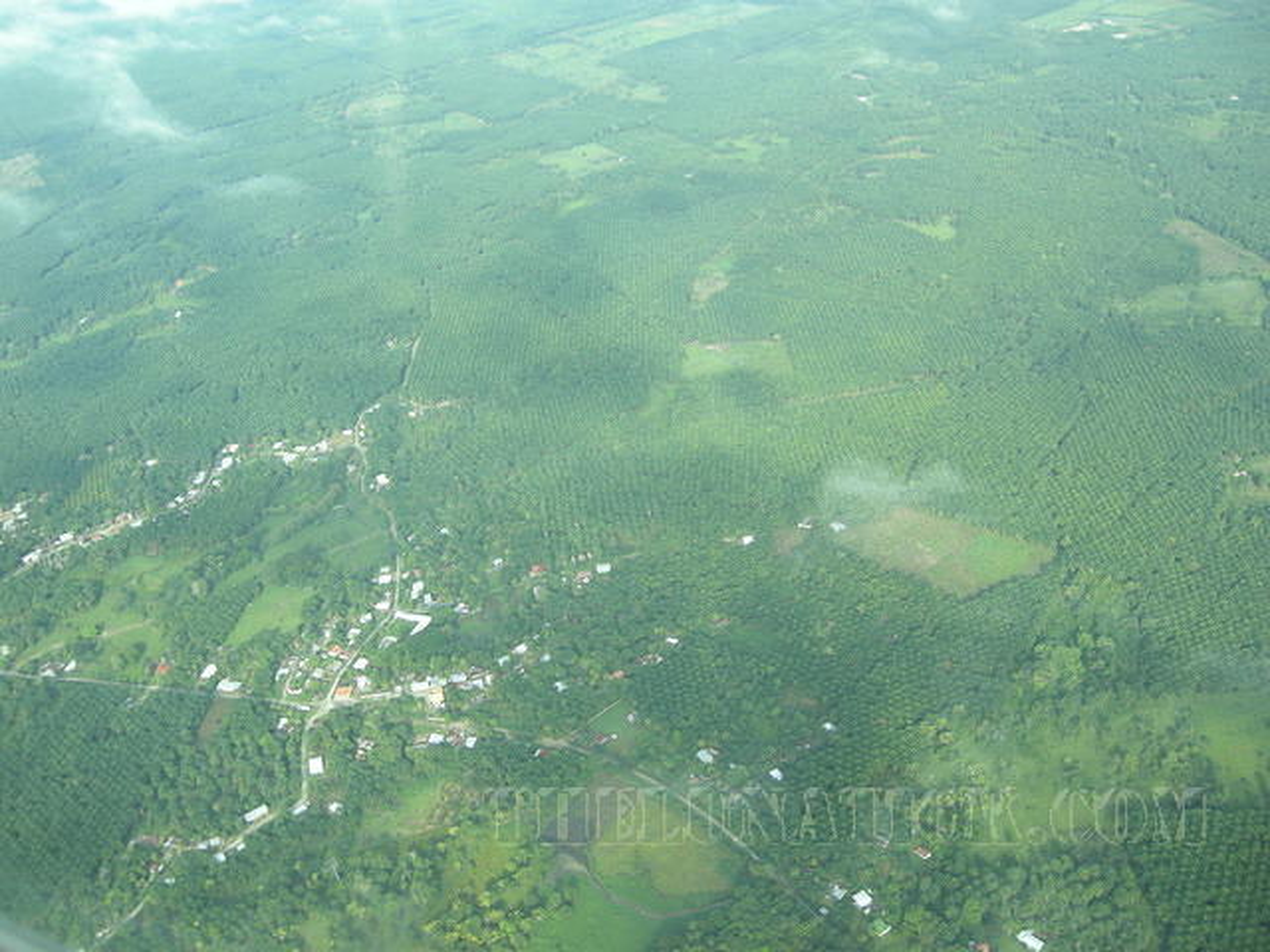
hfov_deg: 52.6
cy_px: 476
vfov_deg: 40.7
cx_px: 635
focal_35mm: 35
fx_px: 1284
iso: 64
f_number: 3.8
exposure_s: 1/150
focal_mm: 7.5
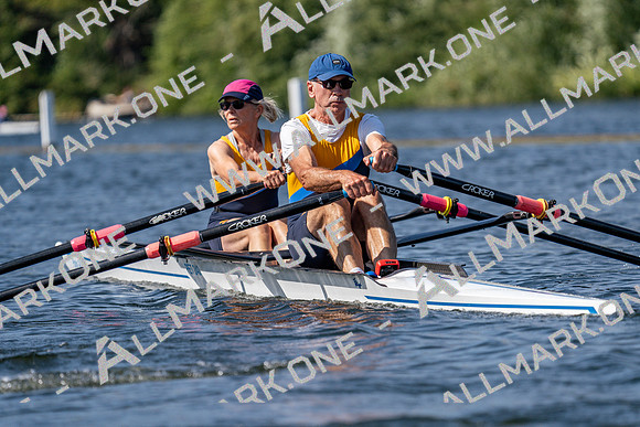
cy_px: 214
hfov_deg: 5.6
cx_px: 320
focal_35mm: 368
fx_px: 6543
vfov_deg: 3.7
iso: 250
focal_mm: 368
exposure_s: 1/2000
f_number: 6.3
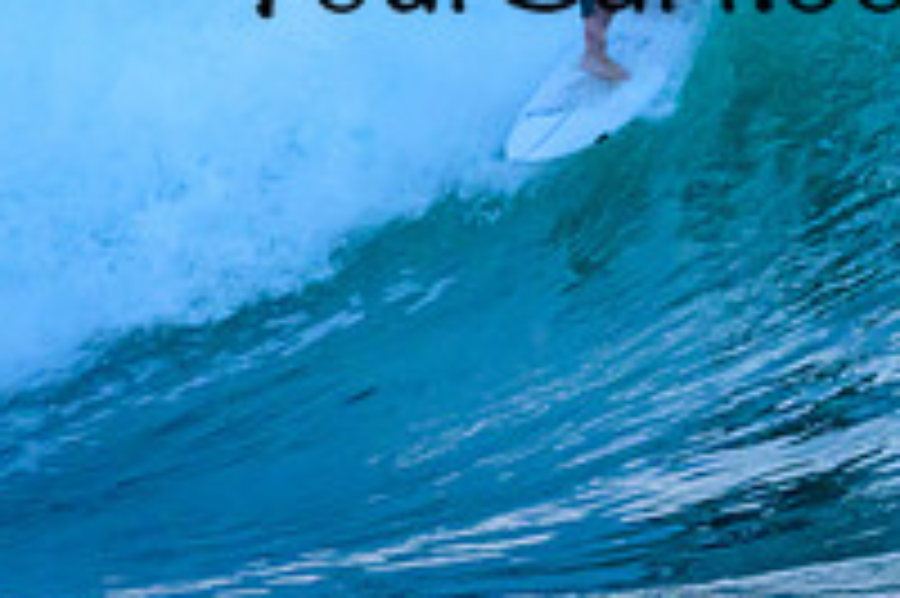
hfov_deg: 0.9
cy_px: -92
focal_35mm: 2379
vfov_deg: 0.6
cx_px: 702
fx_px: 59425
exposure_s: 1/2500
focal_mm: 800
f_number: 6.3
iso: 4500
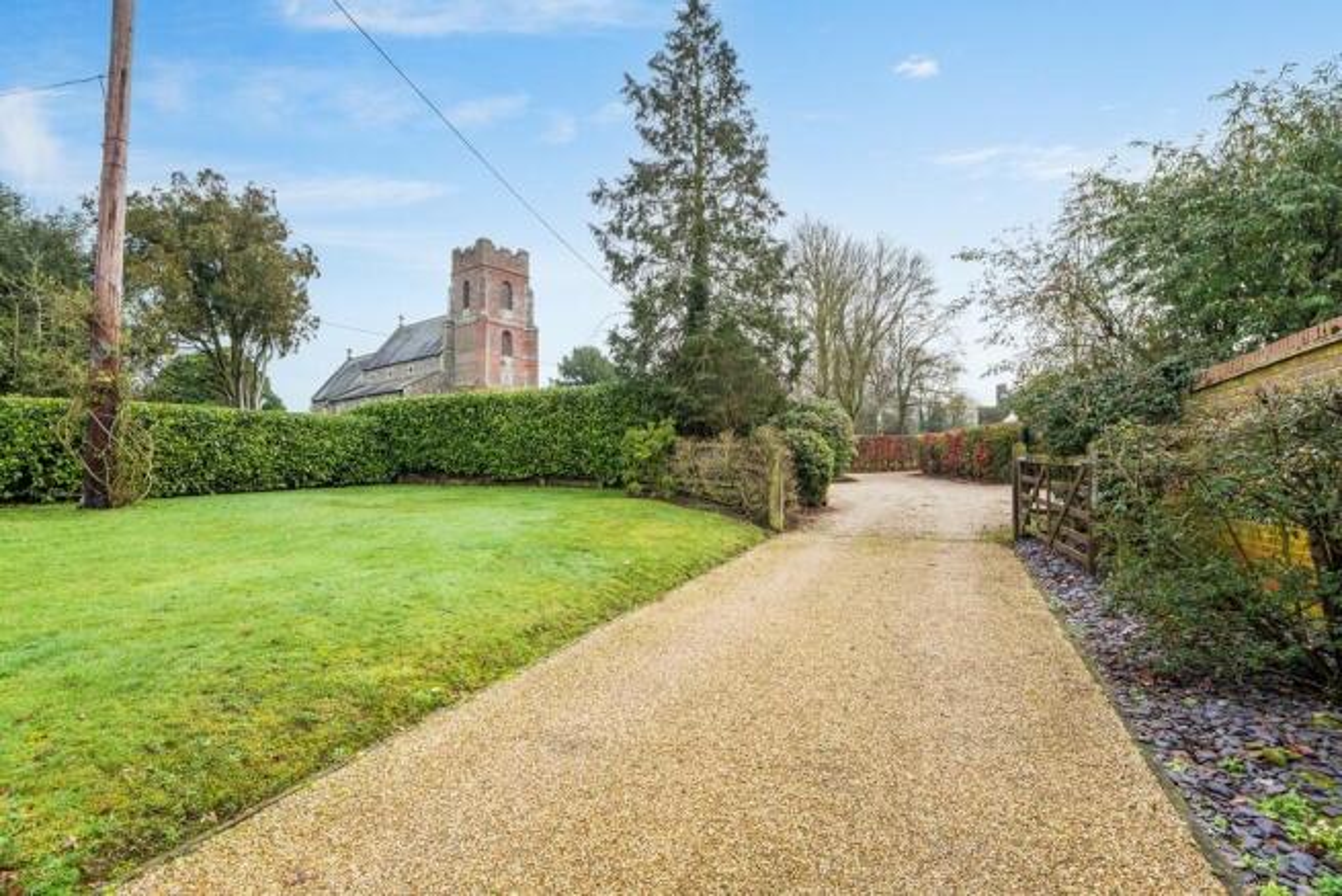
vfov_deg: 67.4
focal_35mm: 18
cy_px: 448
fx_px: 671
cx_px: 671
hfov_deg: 90.0
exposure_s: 1/40
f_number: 9
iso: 160
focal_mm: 12
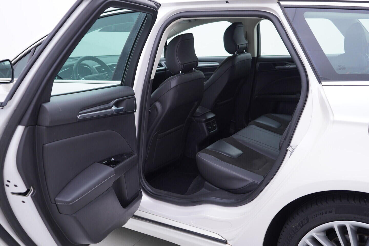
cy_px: 123
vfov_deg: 36.9
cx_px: 184
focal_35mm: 36
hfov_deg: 53.1
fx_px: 369
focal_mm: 24
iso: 125
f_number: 3.2
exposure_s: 1/50
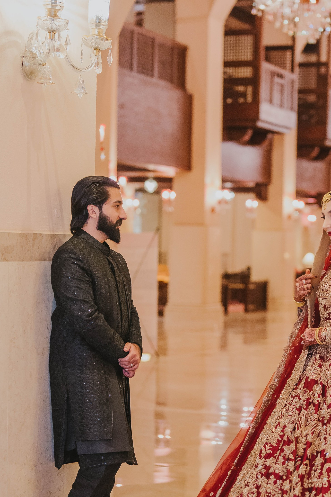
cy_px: 307
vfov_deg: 21.6
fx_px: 1296
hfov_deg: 14.4
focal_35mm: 94
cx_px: 281
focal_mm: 50
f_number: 1.8
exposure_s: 1/200
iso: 5000
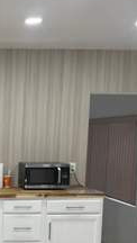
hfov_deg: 18.8
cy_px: 186
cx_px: -56
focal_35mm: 58
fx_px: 373
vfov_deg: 35.1
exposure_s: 1/120
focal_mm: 6.76
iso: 100
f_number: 1.78
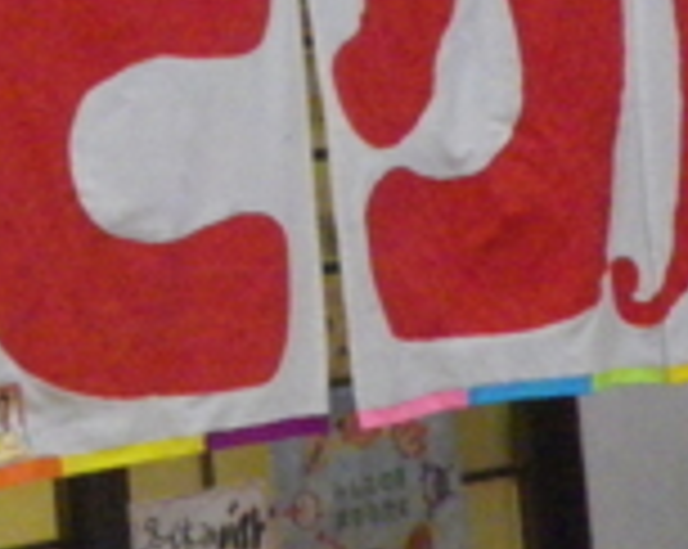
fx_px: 3640
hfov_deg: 10.4
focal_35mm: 179
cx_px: -369
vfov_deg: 8.4
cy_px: -243
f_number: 3.8
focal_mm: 6.2
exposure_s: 1/60
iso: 500
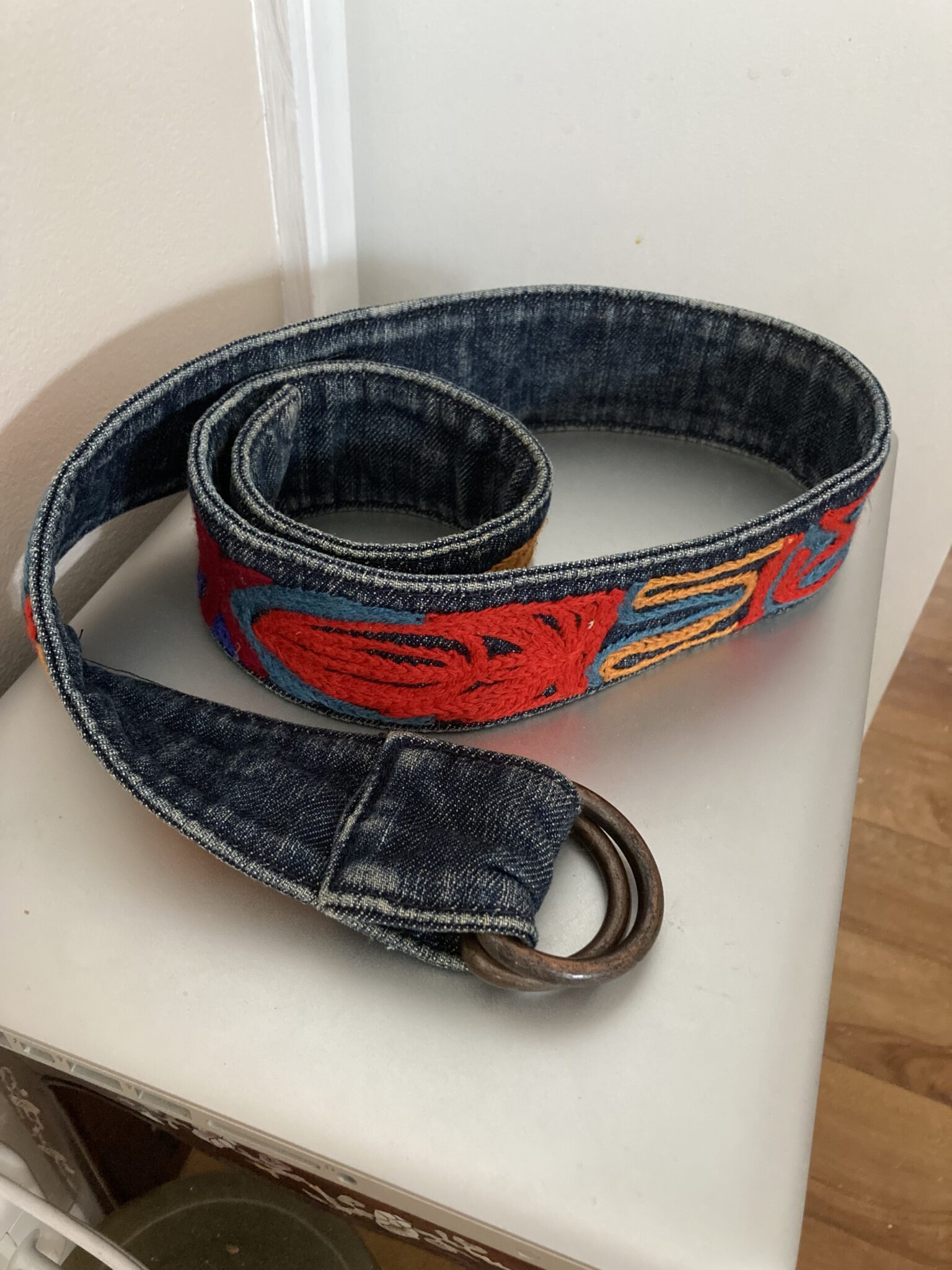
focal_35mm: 28
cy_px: 635
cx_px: 476
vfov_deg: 63.4
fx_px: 1027
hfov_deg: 49.7
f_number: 1.8
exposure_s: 1/30
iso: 500
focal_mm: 3.99
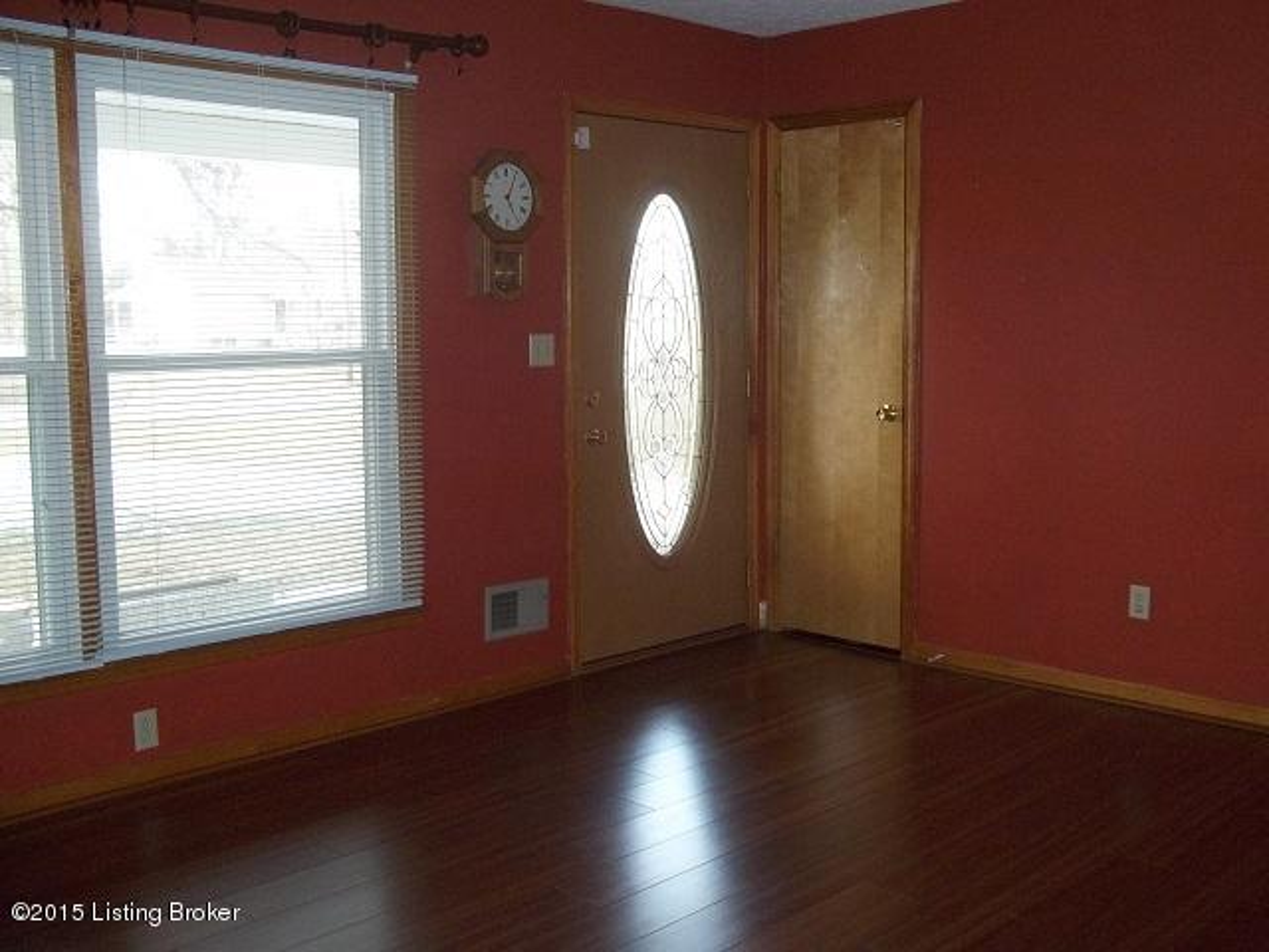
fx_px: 1320
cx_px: 634
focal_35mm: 36
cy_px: 476
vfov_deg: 39.7
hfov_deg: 51.4
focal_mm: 6.5
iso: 160
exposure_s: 1/30
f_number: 3.1
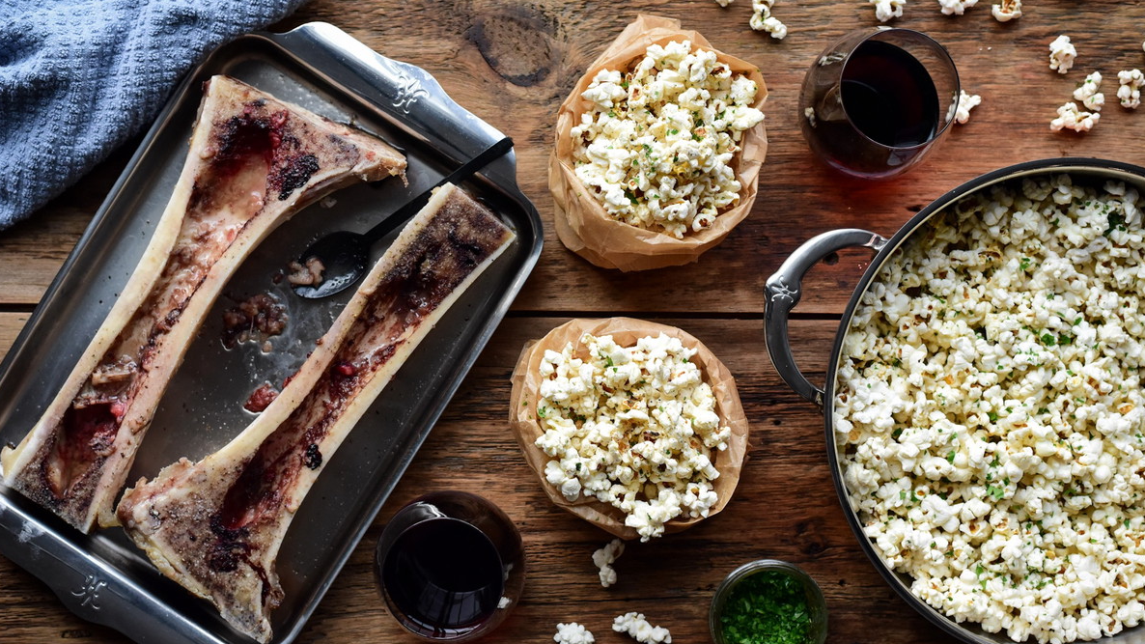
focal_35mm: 53
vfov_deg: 22.6
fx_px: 1609
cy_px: 352
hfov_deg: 39.2
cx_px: 570
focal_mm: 50
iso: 3200
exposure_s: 1/80
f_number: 7.1
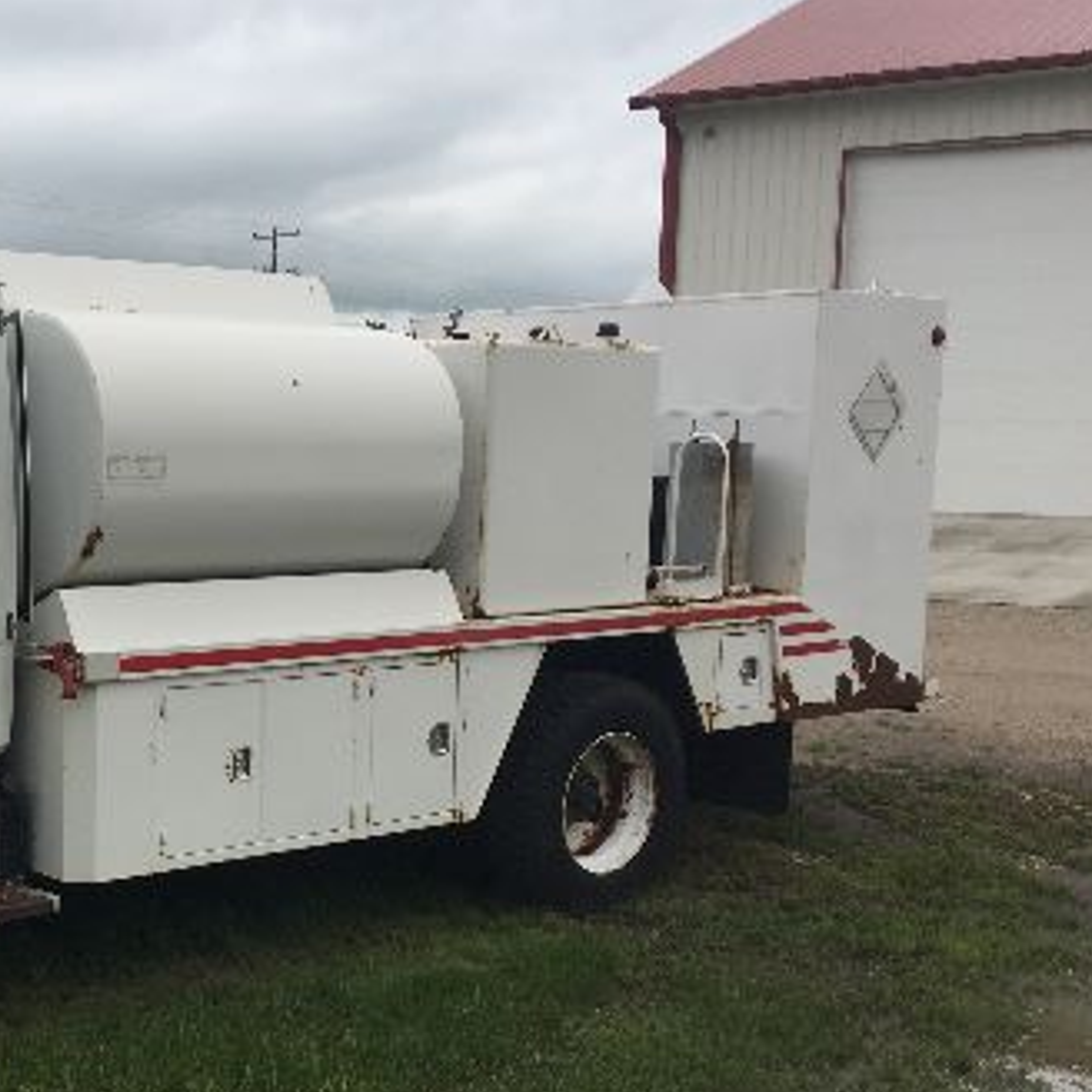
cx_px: 63
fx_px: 1785
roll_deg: -1.0
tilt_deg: -7.7
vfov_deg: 34.0
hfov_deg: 32.0
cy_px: 633
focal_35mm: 50
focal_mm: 4.15
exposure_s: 1/628
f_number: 2.2
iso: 32
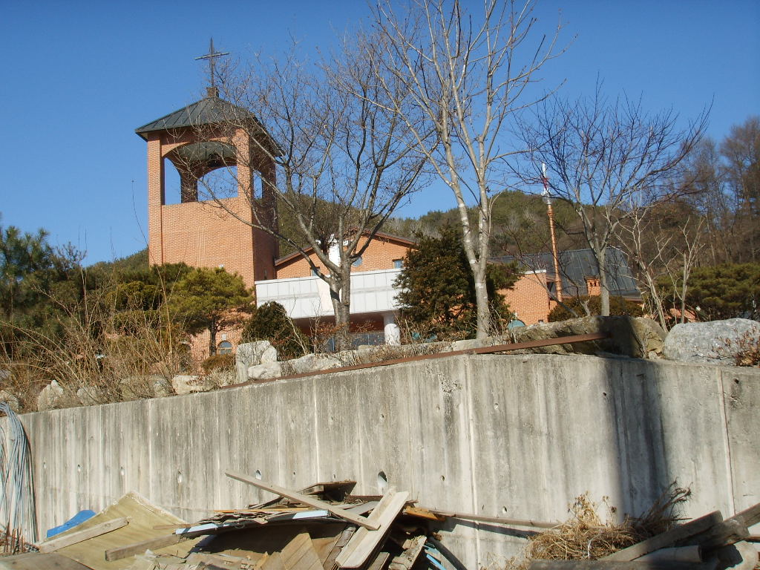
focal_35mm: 39
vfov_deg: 36.8
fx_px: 856
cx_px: 380
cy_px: 285
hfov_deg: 47.9
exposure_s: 1/350
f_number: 6.3
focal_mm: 6.6
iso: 50
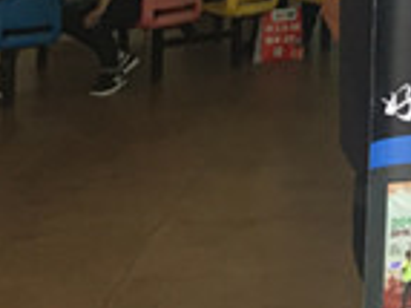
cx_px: 790
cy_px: -222
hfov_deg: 14.0
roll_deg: -0.5
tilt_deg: +2.6
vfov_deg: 11.4
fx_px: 1447
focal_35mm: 122
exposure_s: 1/33
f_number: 2.2
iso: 50
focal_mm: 4.15
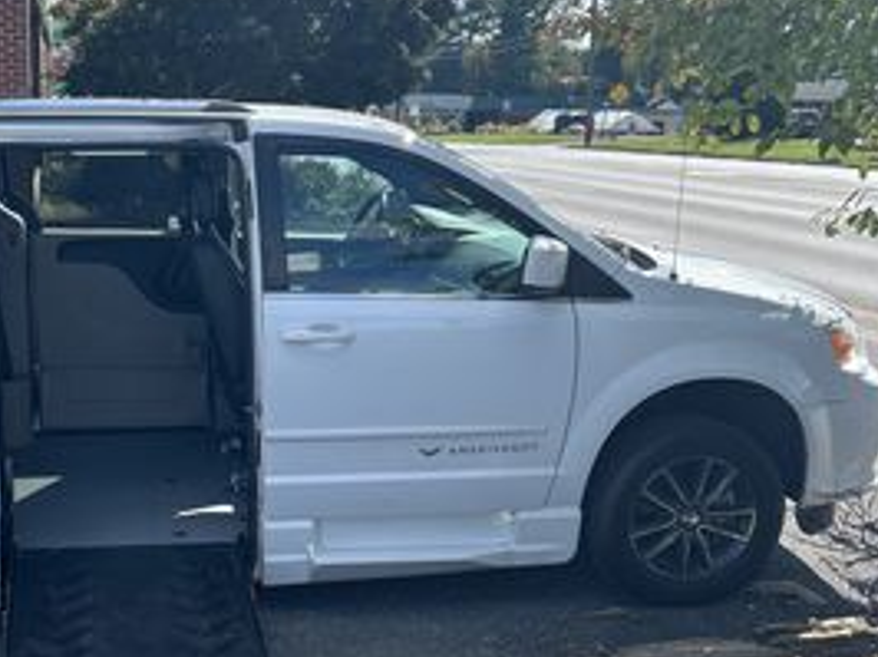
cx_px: 198
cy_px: 413
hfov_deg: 39.2
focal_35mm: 47
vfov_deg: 30.7
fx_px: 1191
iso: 50
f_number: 1.5
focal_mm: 5.7
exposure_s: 1/1779
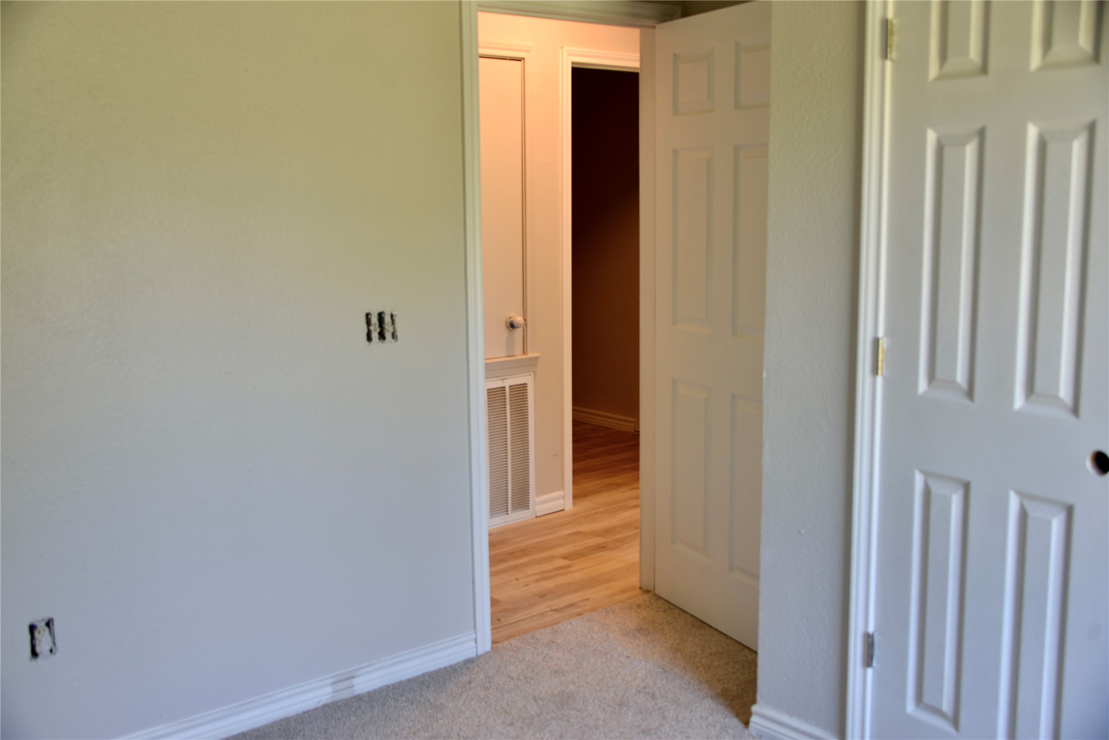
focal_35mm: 36
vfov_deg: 36.9
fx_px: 1109
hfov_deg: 53.1
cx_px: 554
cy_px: 370
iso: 320
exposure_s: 1/50
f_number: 4
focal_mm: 36
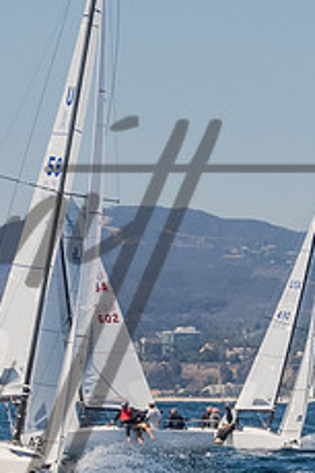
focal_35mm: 391
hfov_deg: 3.5
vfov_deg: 5.3
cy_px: 326
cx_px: 13
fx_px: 5139
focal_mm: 78
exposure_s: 1/1250
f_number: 14
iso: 640
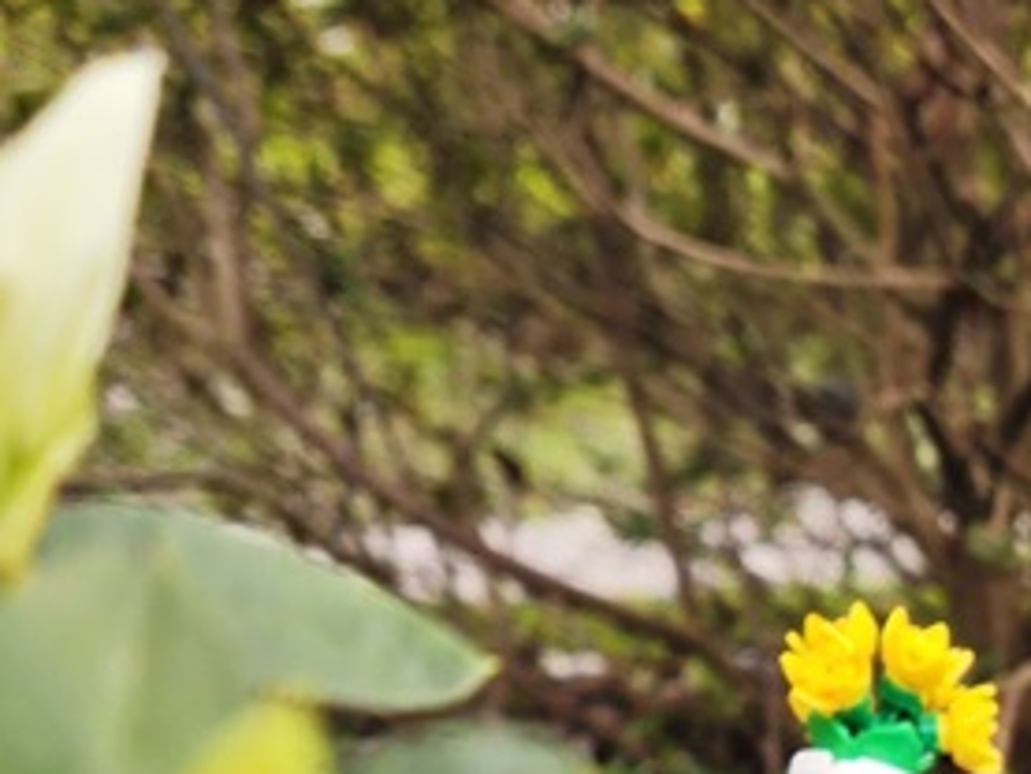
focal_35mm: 85
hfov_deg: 18.8
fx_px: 2533
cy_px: 1087
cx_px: 1749
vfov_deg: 16.2
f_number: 1.8
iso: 80
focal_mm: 5.4
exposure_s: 1/180
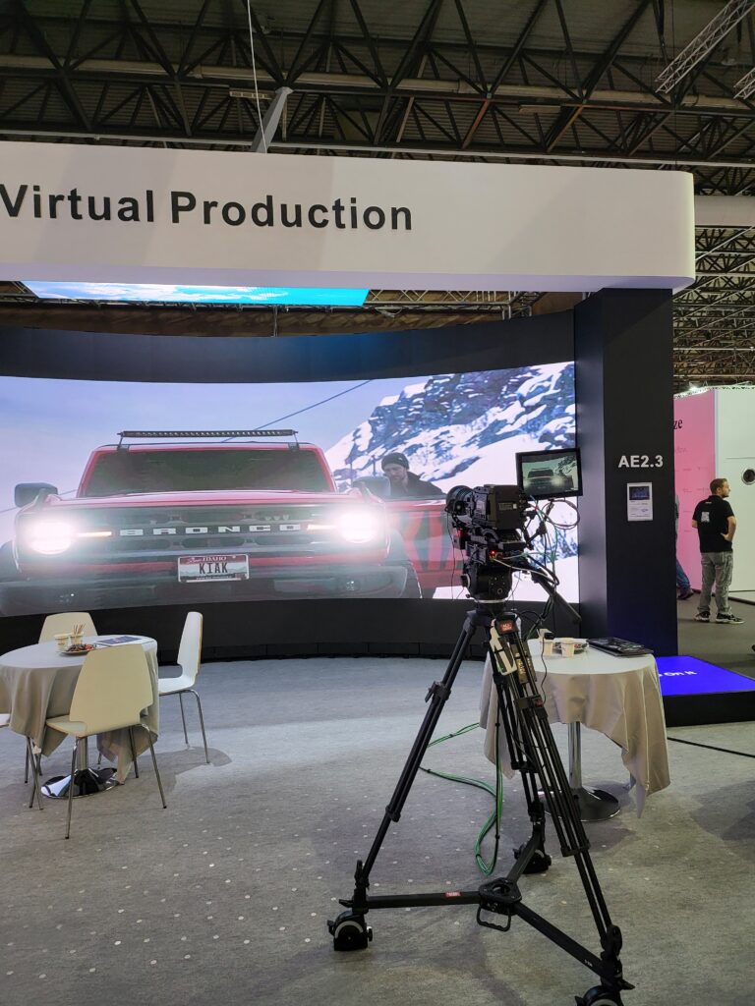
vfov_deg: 71.6
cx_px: 378
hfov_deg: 56.8
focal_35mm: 24
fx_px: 698
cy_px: 503
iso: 250
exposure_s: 1/100
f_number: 1.8
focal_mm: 5
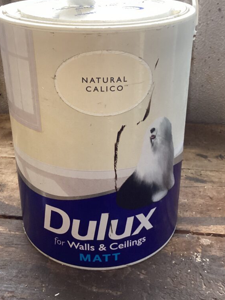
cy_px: 115
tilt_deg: -25.8
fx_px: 364
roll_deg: +0.0
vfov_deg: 44.5
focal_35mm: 42
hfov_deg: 34.3
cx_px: 110
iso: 125
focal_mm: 3.3
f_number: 2.4
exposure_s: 1/60
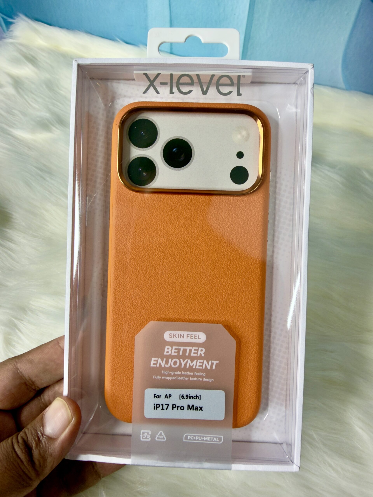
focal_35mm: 24
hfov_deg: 56.8
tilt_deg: -50.5
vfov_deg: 71.6
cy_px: 248
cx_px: 186
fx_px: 345
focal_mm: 2.22
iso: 100
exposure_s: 1/120
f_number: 2.2
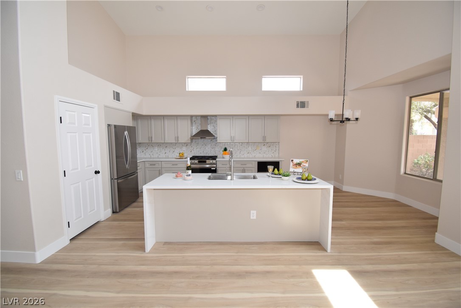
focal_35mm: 15
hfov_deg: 100.4
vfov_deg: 77.3
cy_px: 154
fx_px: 192
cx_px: 230
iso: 800
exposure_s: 1/200
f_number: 5.6
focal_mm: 10
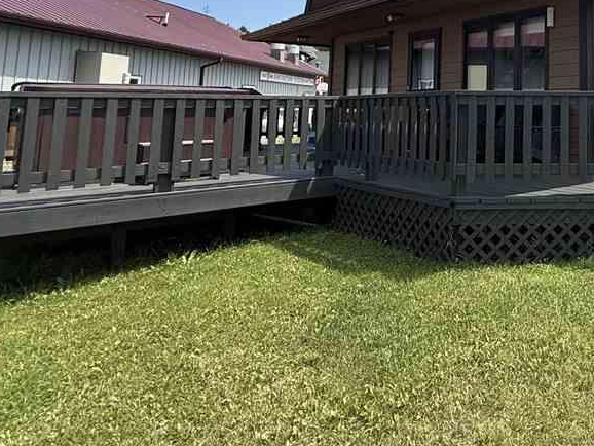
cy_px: 43
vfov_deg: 41.8
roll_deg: +0.5
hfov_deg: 49.1
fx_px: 532
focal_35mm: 31
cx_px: 579
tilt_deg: +8.9
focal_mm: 2.22
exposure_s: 1/1105
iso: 64
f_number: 2.2
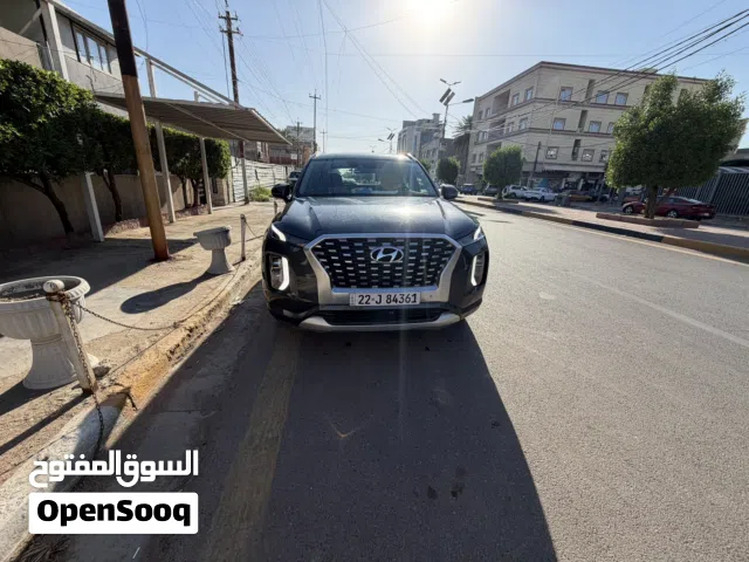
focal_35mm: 14
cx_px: 374
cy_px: 281
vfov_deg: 85.7
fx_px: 303
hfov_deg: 102.1
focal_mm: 2.22
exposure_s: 1/770
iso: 32
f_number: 2.2
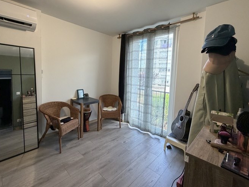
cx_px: 122
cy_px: 82
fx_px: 122
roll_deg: -1.6
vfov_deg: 74.4
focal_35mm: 17
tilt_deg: -4.6
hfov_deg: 91.0
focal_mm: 2.22
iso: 250
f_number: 2.2
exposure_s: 1/100
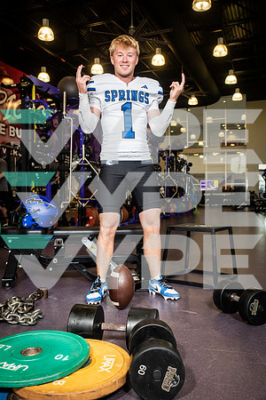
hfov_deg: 38.9
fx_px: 377
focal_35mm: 34
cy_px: 200
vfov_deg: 55.8
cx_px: 133
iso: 500
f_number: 5.6
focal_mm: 34
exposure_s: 1/250
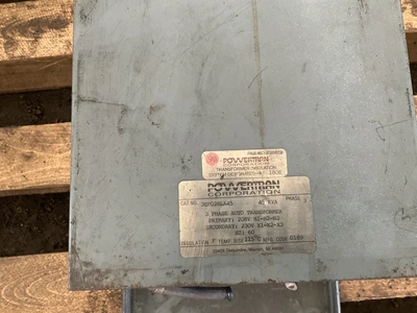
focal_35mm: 29
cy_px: 156
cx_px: 208
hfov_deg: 61.7
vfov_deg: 48.2
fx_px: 349
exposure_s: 1/60
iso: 200
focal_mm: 3
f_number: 1.8
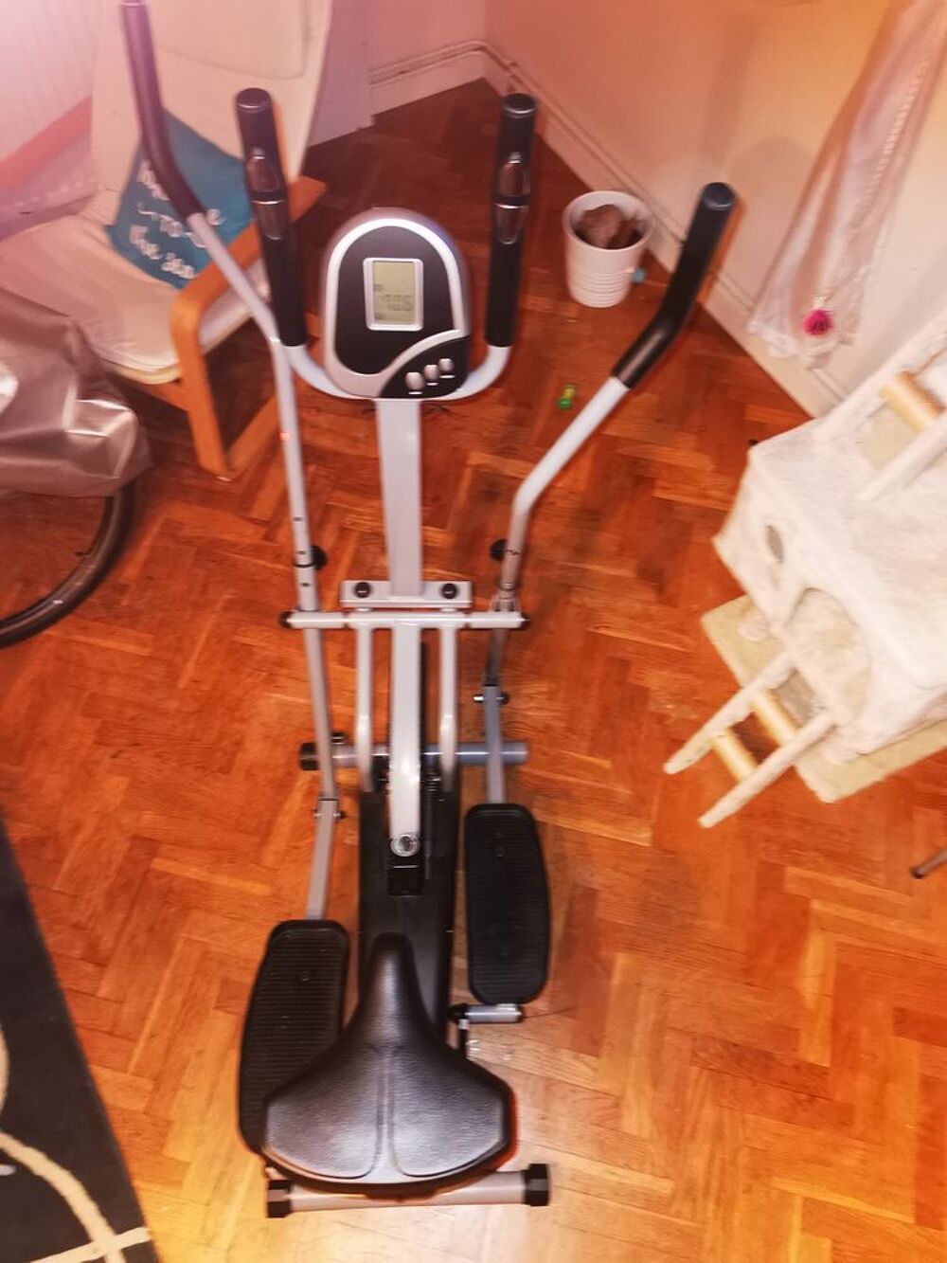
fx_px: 985
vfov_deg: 65.3
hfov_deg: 51.4
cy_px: 632
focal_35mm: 27
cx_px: 474
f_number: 1.6
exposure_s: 1/25
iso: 500
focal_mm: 5.56
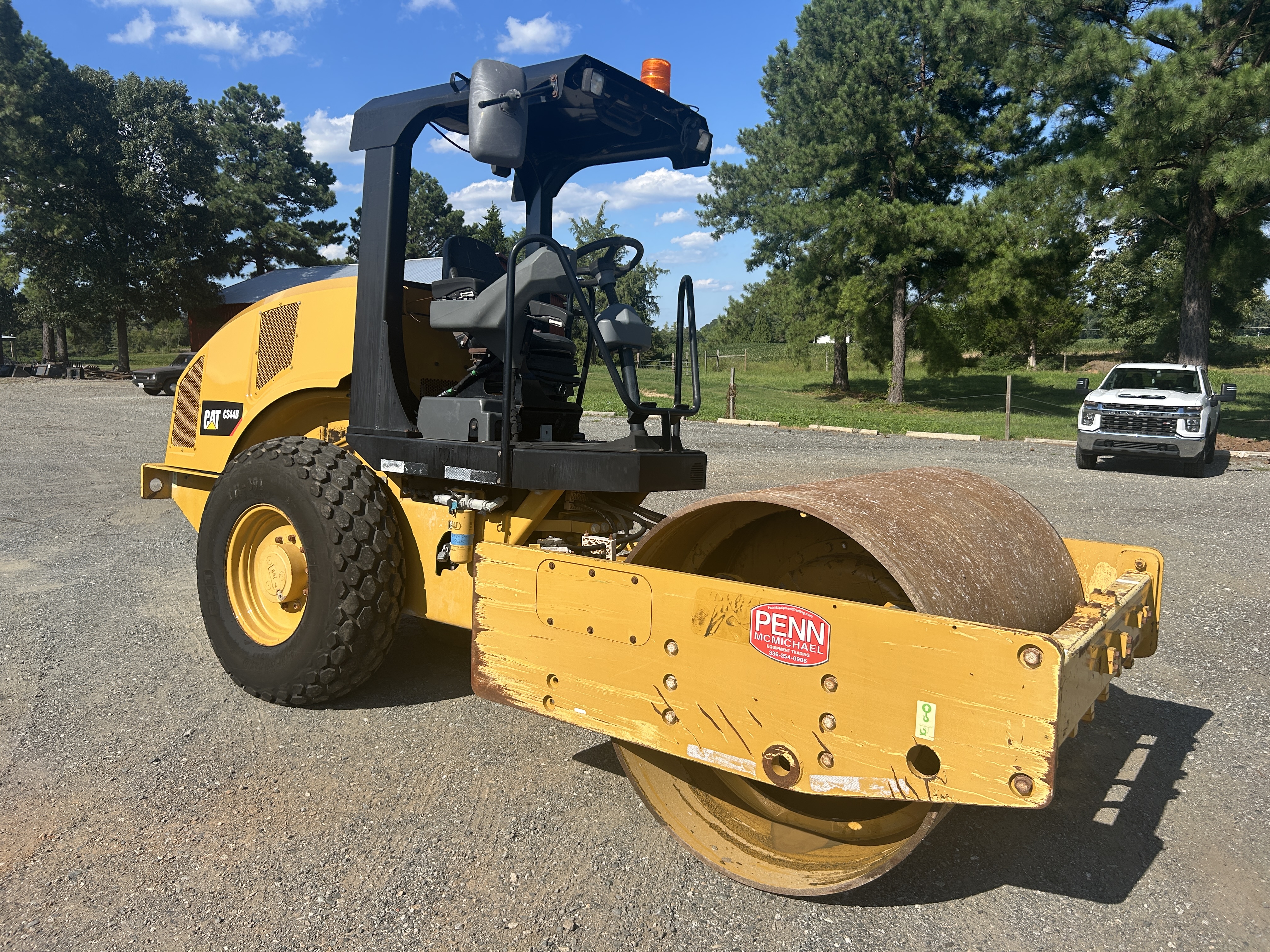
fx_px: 954
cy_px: 476
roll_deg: +1.1
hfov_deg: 67.3
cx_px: 635
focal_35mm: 26
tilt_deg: -7.5
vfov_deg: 53.1
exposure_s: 1/4115
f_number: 1.5
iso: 50
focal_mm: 5.7
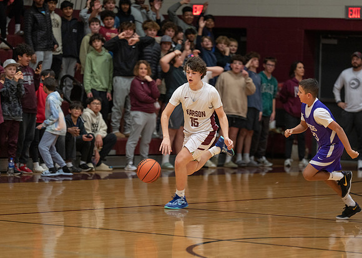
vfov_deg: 7.6
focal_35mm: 189
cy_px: 129
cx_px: 181
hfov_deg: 10.7
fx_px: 1939
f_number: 2.8
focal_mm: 180
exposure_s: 1/500
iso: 1600
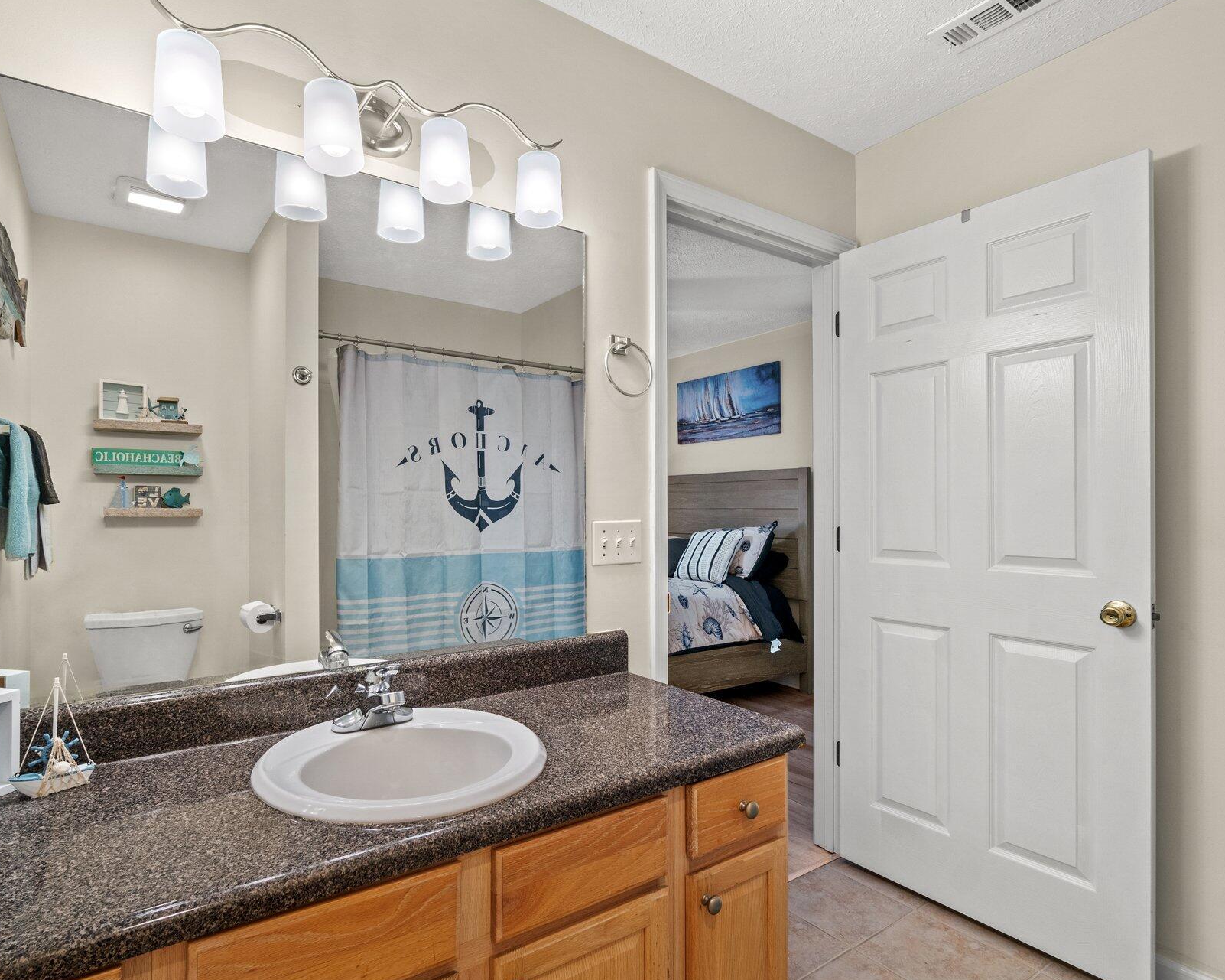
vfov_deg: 73.8
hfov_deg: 86.1
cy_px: 501
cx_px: 551
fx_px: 652
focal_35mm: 18
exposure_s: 1.3
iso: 400
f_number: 8
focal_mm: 10
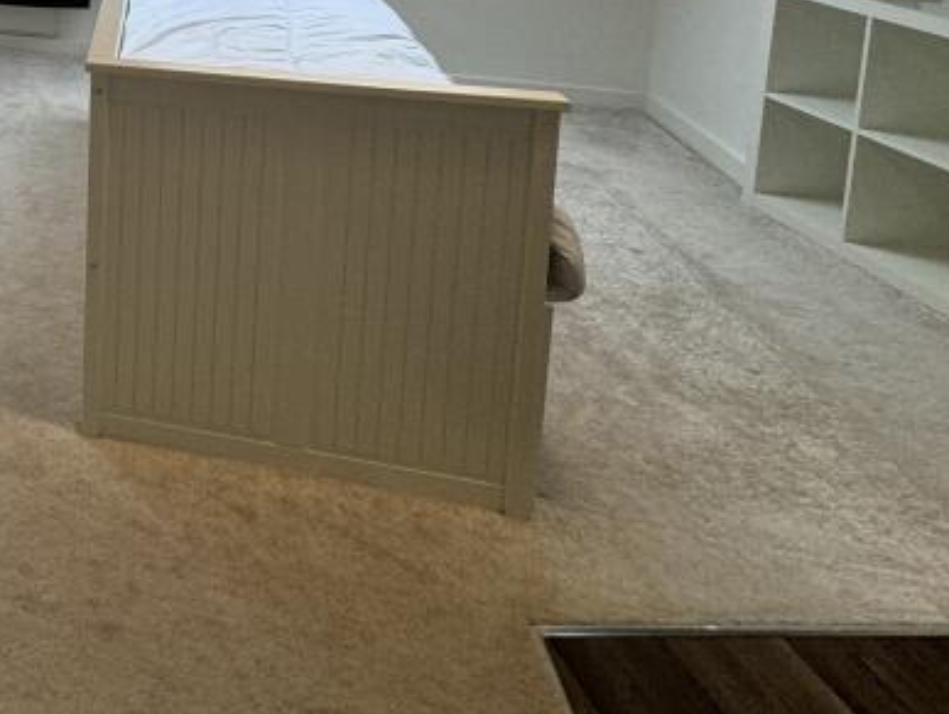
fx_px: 1015
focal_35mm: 37
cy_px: -108
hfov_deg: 39.1
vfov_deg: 32.9
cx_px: -142
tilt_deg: -7.1
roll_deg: +0.1
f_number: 2.2
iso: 125
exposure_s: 1/100
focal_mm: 2.22
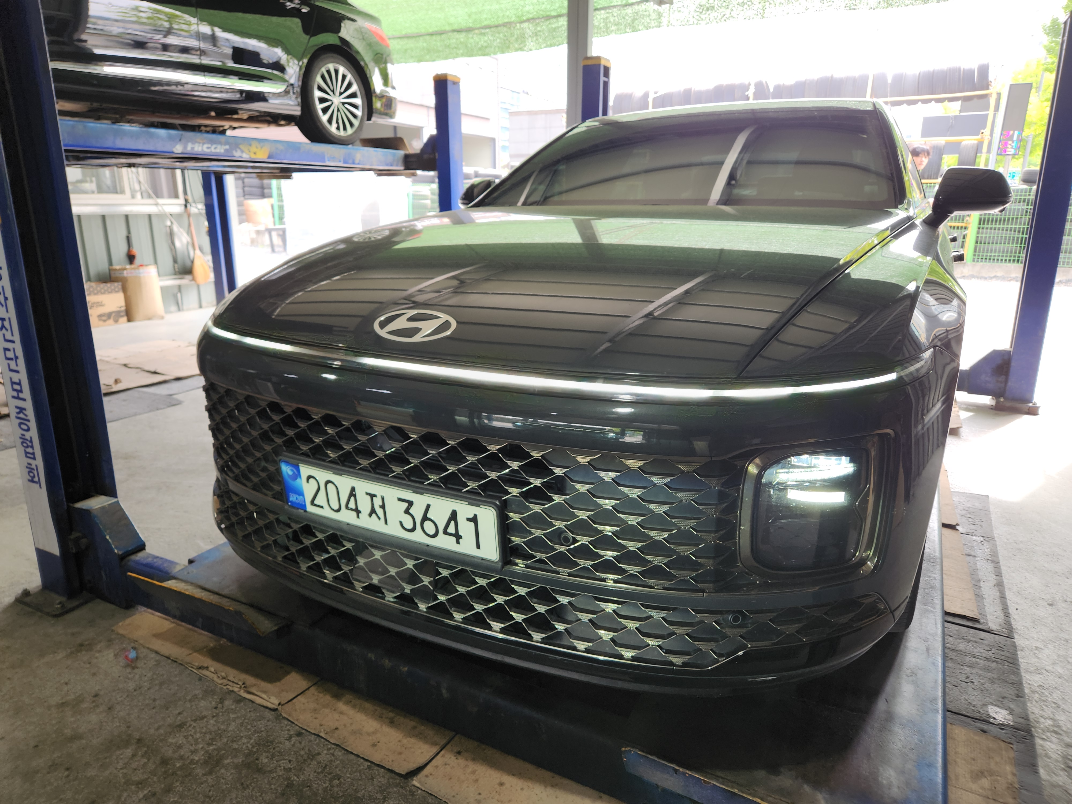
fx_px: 712
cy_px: 402
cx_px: 536
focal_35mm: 23
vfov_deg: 58.9
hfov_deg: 73.9
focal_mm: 5.4
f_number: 1.8
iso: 25
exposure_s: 1/116
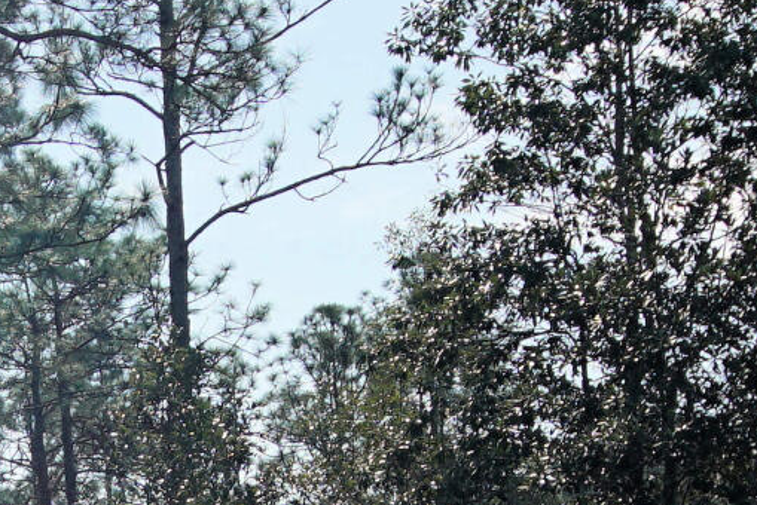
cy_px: 754
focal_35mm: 106
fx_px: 2230
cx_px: -24
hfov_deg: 18.7
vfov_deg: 12.3
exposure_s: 1/320
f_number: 8
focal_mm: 12
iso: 100
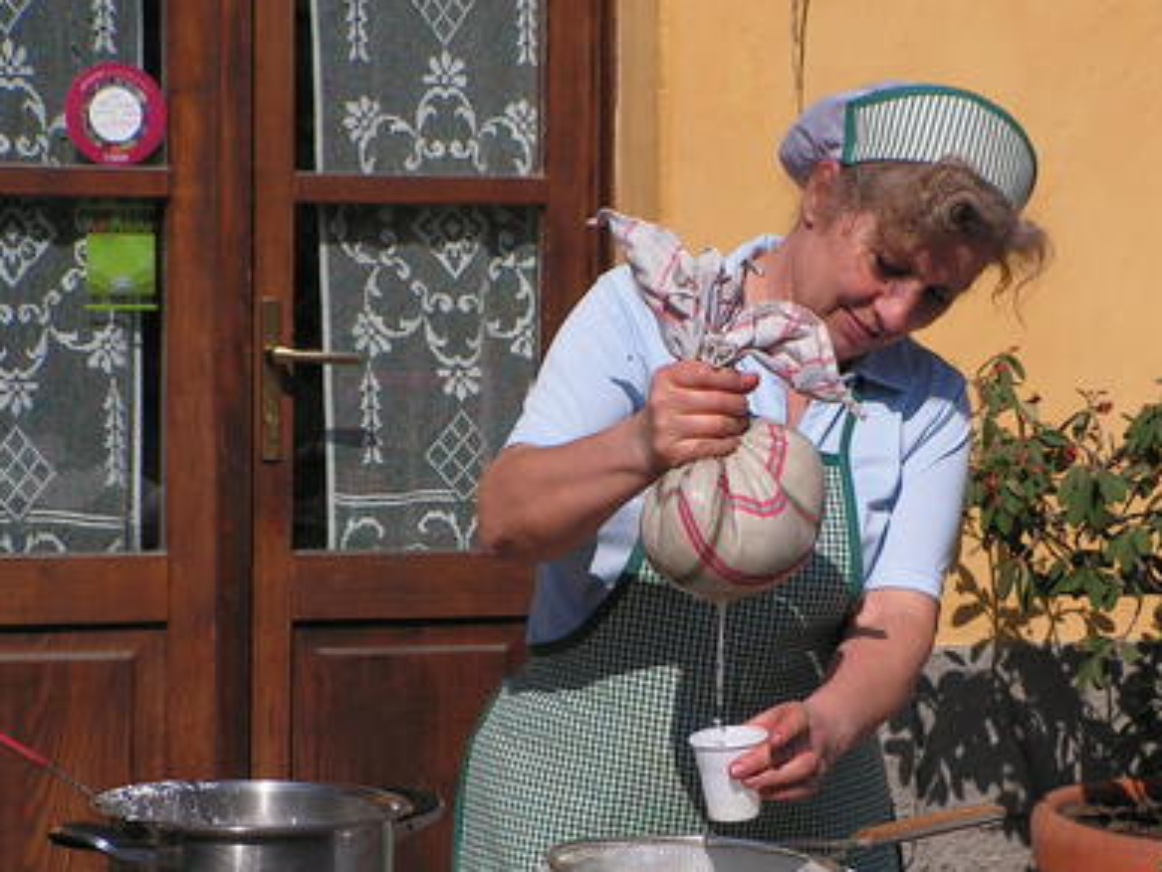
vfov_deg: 8.7
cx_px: 730
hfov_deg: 11.5
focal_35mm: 171
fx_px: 5742
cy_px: 572
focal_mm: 20.7
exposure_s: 1/1600
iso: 64
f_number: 3.4
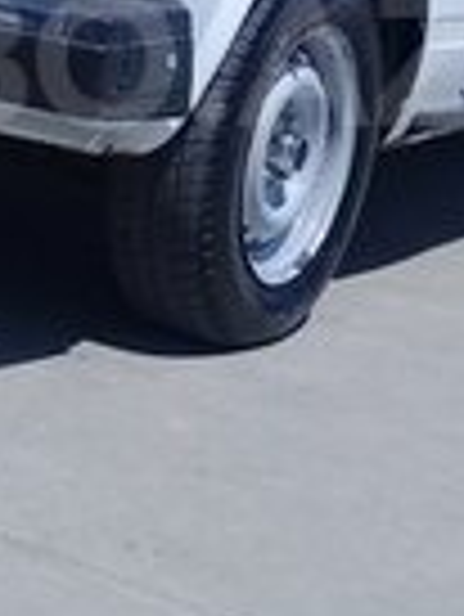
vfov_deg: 17.3
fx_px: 1999
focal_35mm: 112
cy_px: 58
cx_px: 18
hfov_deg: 13.1
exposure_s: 1/2123
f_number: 2.2
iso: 50
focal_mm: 3.3
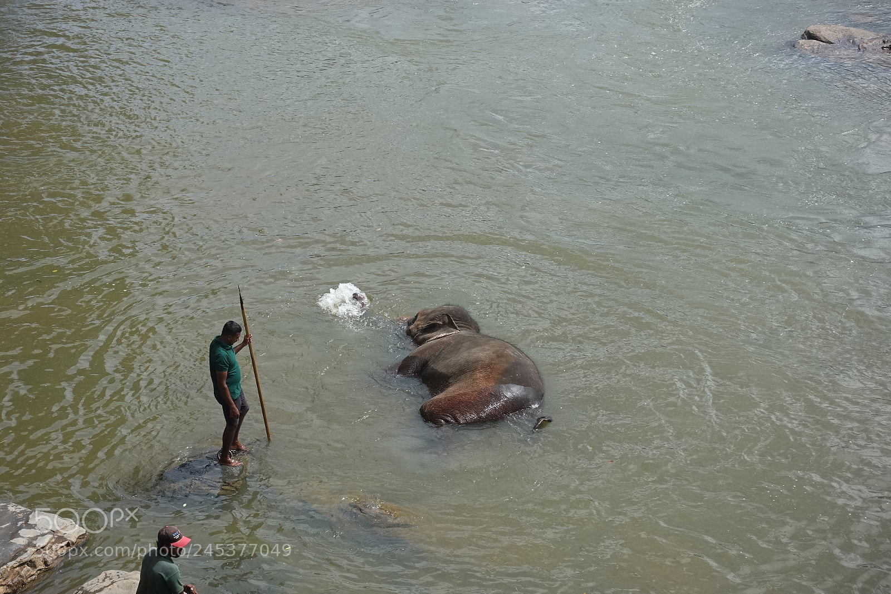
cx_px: 446
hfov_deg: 28.8
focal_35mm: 70
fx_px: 1732
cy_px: 297
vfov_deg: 19.4
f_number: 4
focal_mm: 25.7
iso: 125
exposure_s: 1/800
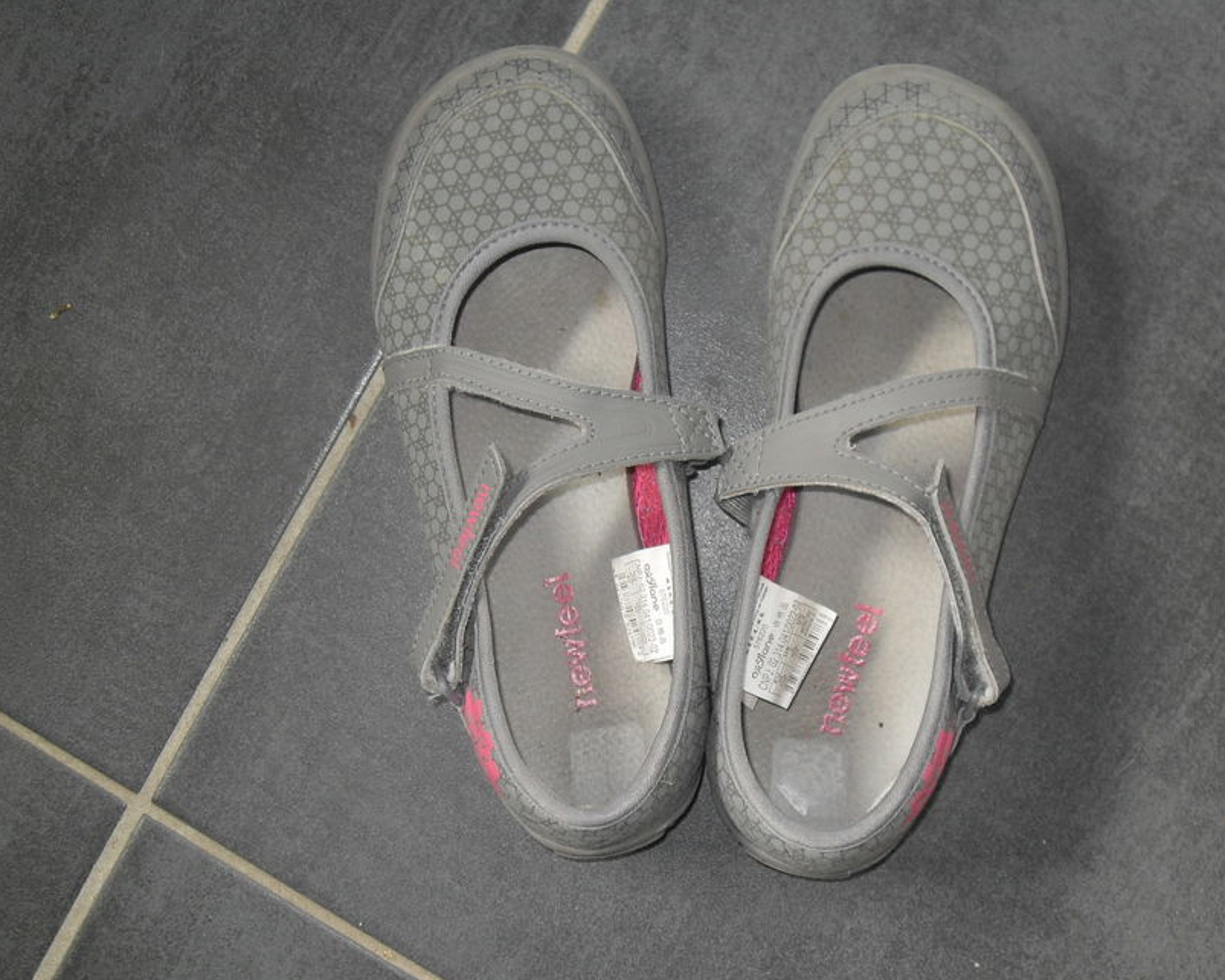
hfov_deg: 41.1
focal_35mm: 45
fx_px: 1631
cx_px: 659
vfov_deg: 33.4
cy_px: 519
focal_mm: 6.3
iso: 100
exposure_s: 1/45
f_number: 2.8
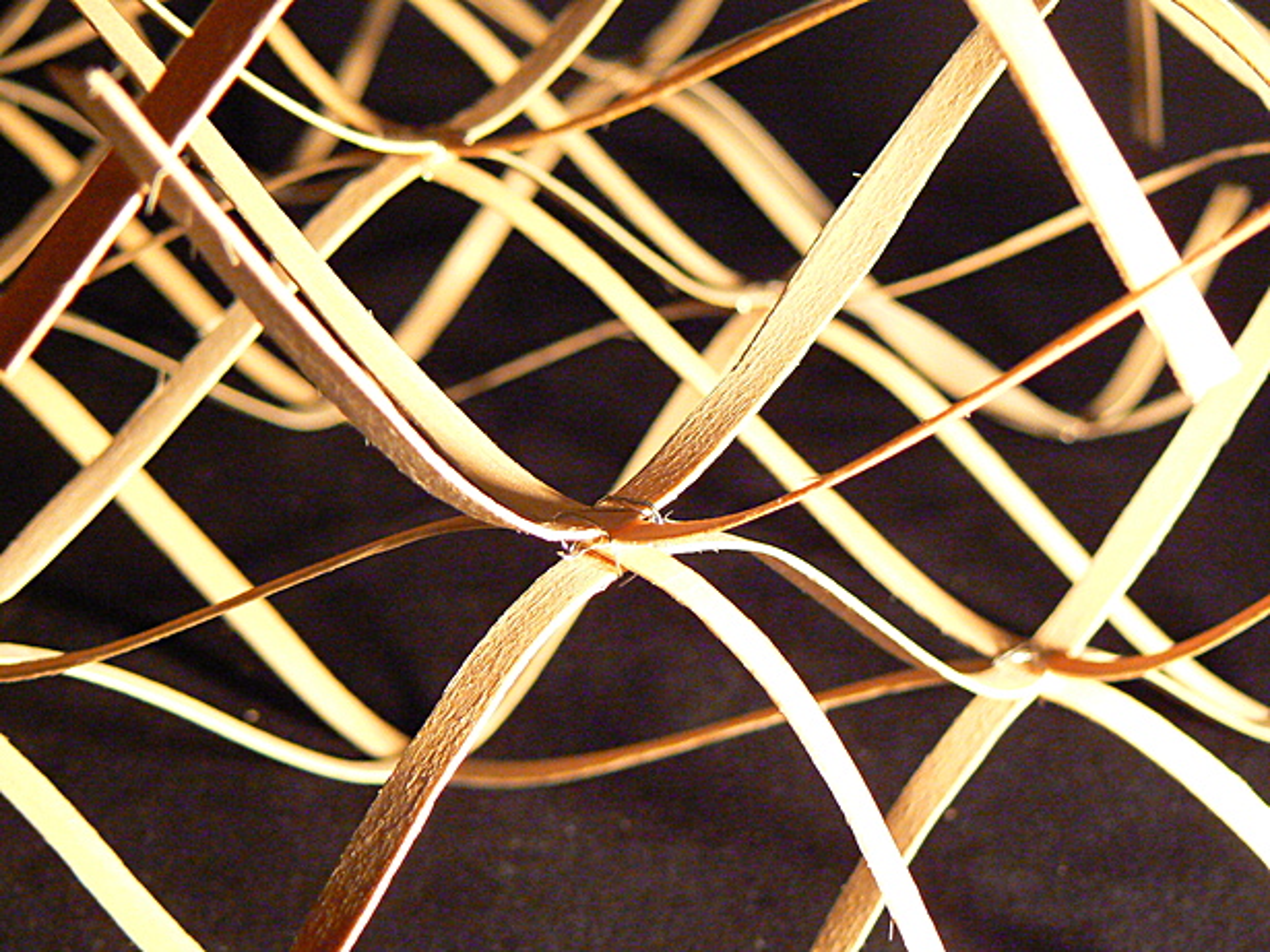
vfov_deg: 16.6
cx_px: 635
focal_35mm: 89
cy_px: 476
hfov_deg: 22.0
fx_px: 3265
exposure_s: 1/20
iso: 400
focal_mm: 14.9
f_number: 3.2
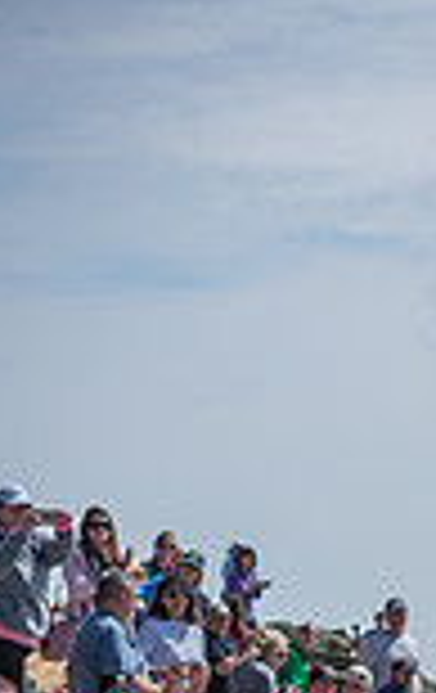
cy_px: 862
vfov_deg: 7.7
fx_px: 5067
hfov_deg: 4.7
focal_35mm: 268
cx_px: 1281
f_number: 4.5
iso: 100
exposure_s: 1/1600
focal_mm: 70
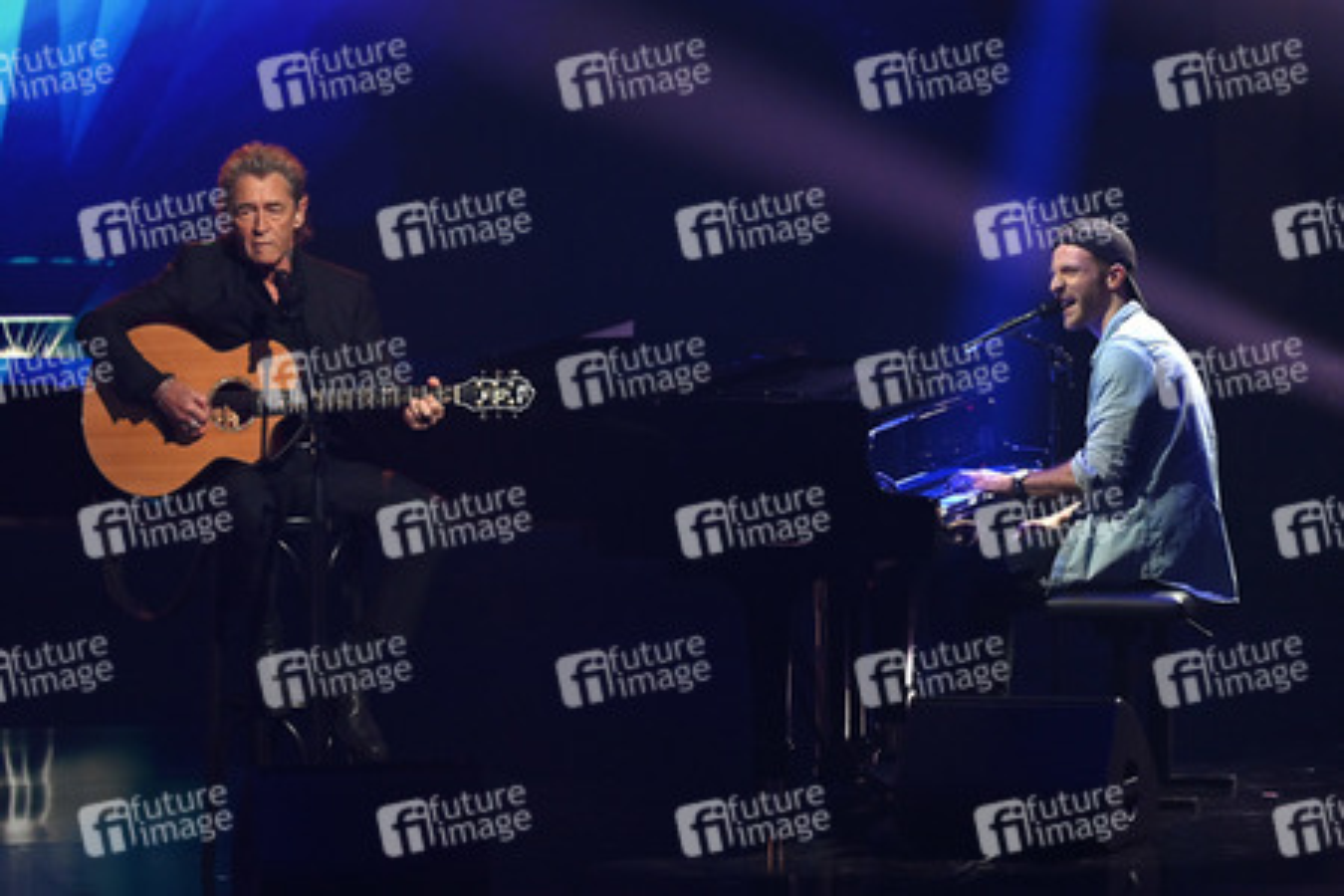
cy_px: 448
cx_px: 672
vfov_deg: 6.9
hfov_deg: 10.3
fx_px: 7466
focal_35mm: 200
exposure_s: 1/400
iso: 1600
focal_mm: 200
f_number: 2.8
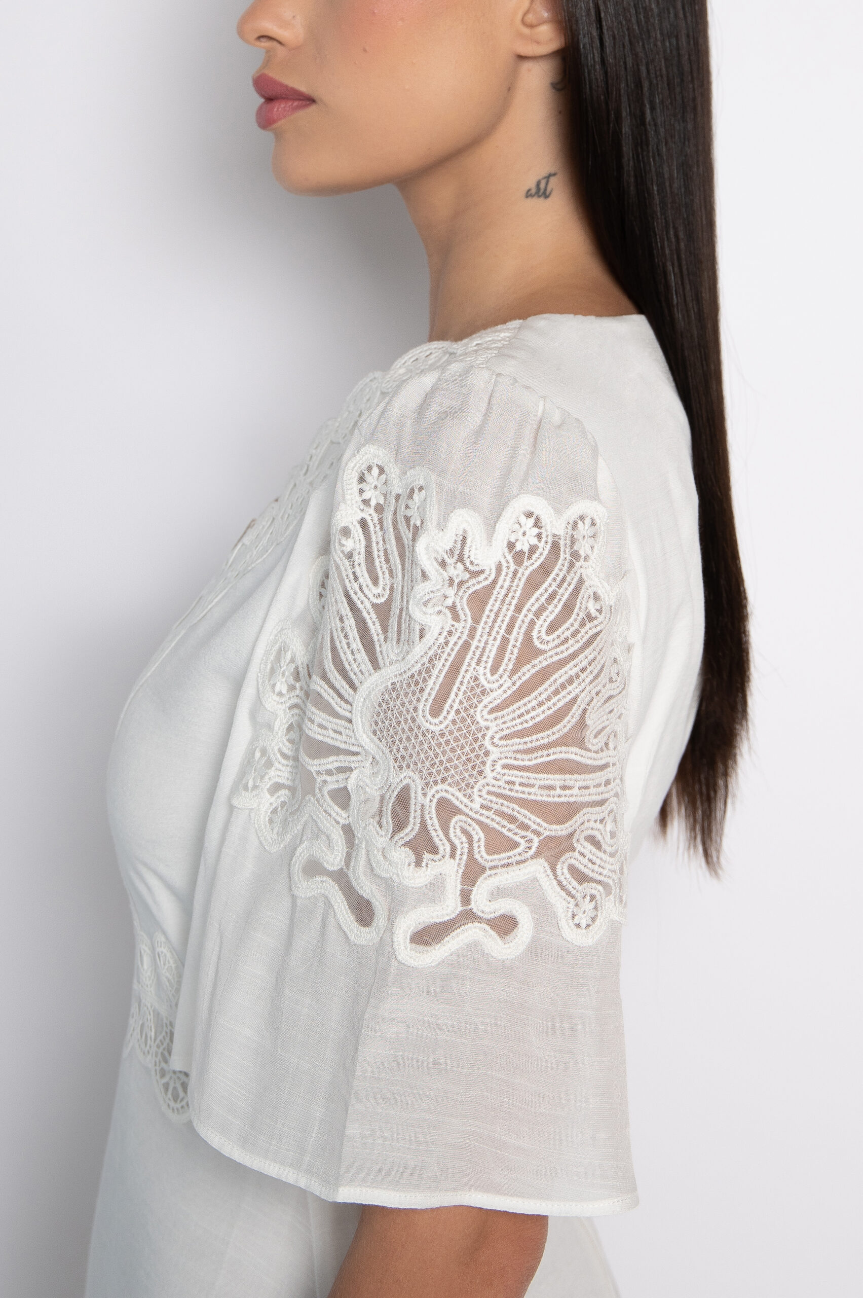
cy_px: 649
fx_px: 1512
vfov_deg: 46.4
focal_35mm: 42
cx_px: 432
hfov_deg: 31.8
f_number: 5
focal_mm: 42
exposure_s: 1/125
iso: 320
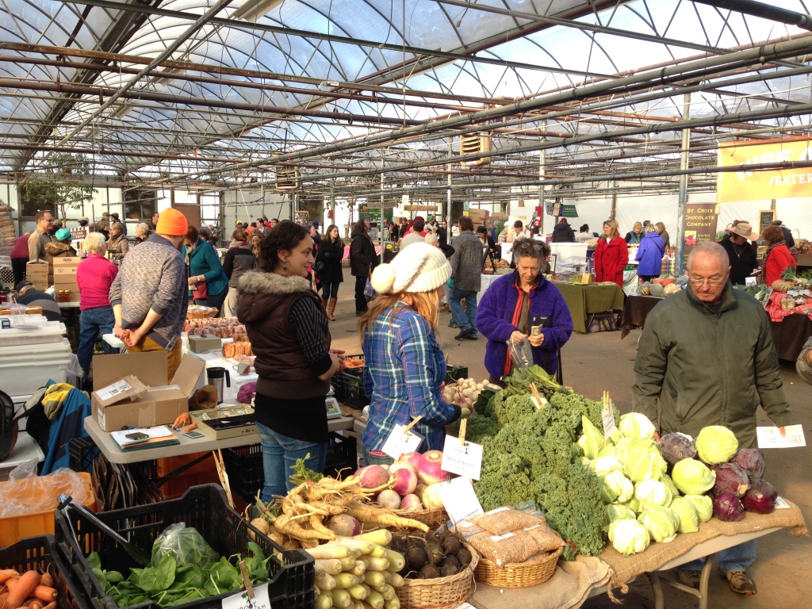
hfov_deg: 55.4
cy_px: 304
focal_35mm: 33
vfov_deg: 42.9
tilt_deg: -6.4
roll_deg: -0.6
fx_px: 774
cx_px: 406
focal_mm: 4.12
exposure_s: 1/274
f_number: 2.4
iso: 50
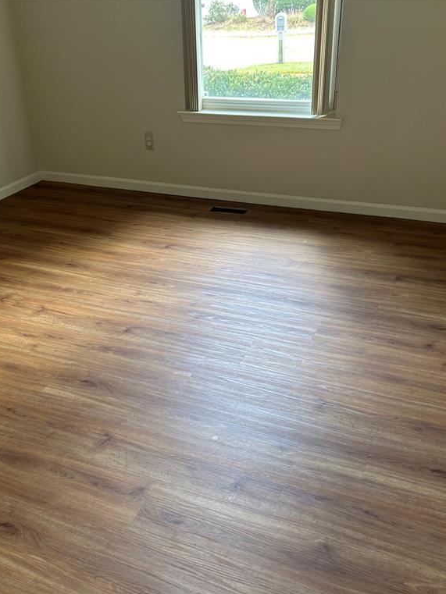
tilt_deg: -28.9
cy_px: 296
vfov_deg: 52.6
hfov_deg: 40.6
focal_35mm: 35
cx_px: 190
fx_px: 601
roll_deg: +2.2
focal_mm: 5.7
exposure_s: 1/60
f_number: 1.5
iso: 80
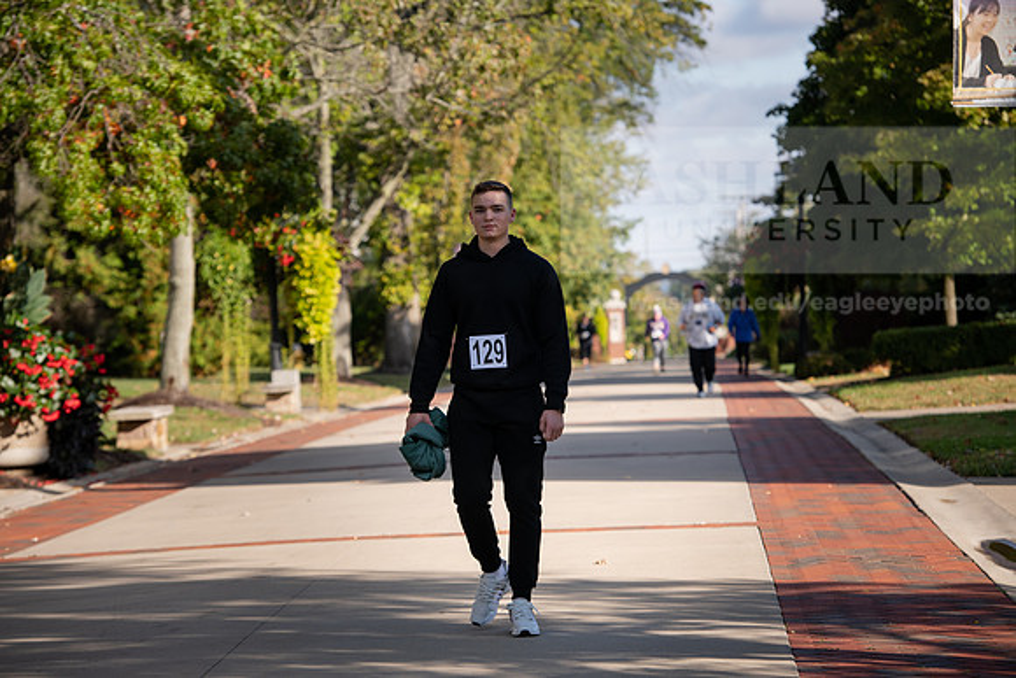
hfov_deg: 15.8
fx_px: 3670
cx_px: 508
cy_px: 339
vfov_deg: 10.6
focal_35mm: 130
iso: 250
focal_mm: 130
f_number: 5
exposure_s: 1/800
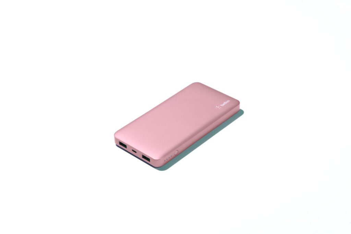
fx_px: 683
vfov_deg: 19.5
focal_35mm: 70
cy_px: 117
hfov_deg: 28.8
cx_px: 176
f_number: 22
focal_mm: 70
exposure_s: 1/160
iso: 100
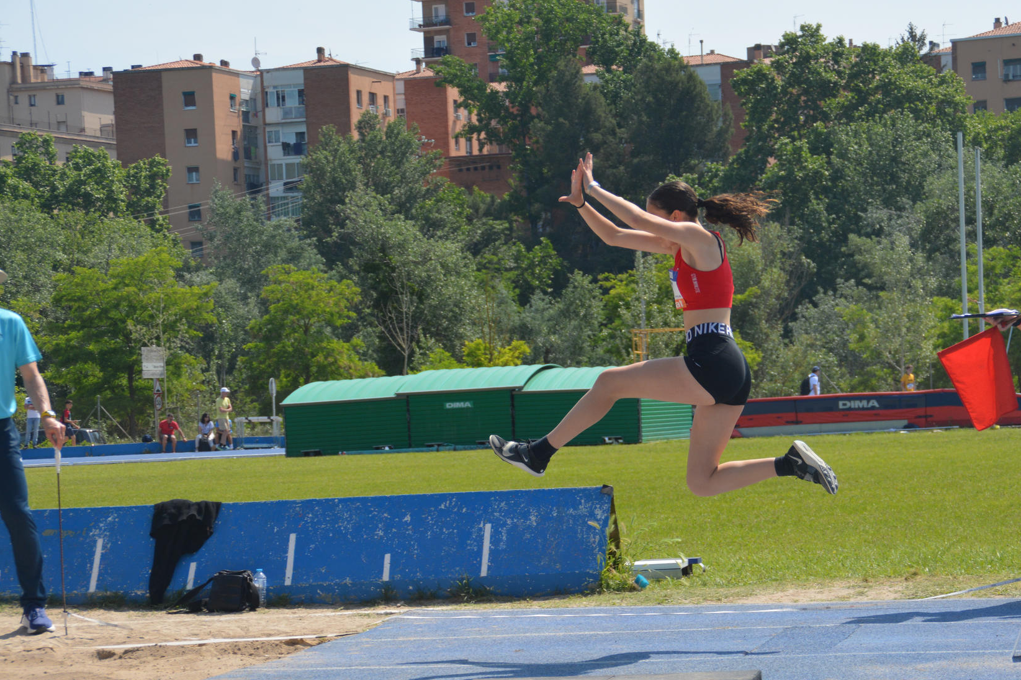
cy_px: 387
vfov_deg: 10.8
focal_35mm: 127
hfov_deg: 16.1
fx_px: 3601
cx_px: 629
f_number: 6.3
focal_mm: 68
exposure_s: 1/1600
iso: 400
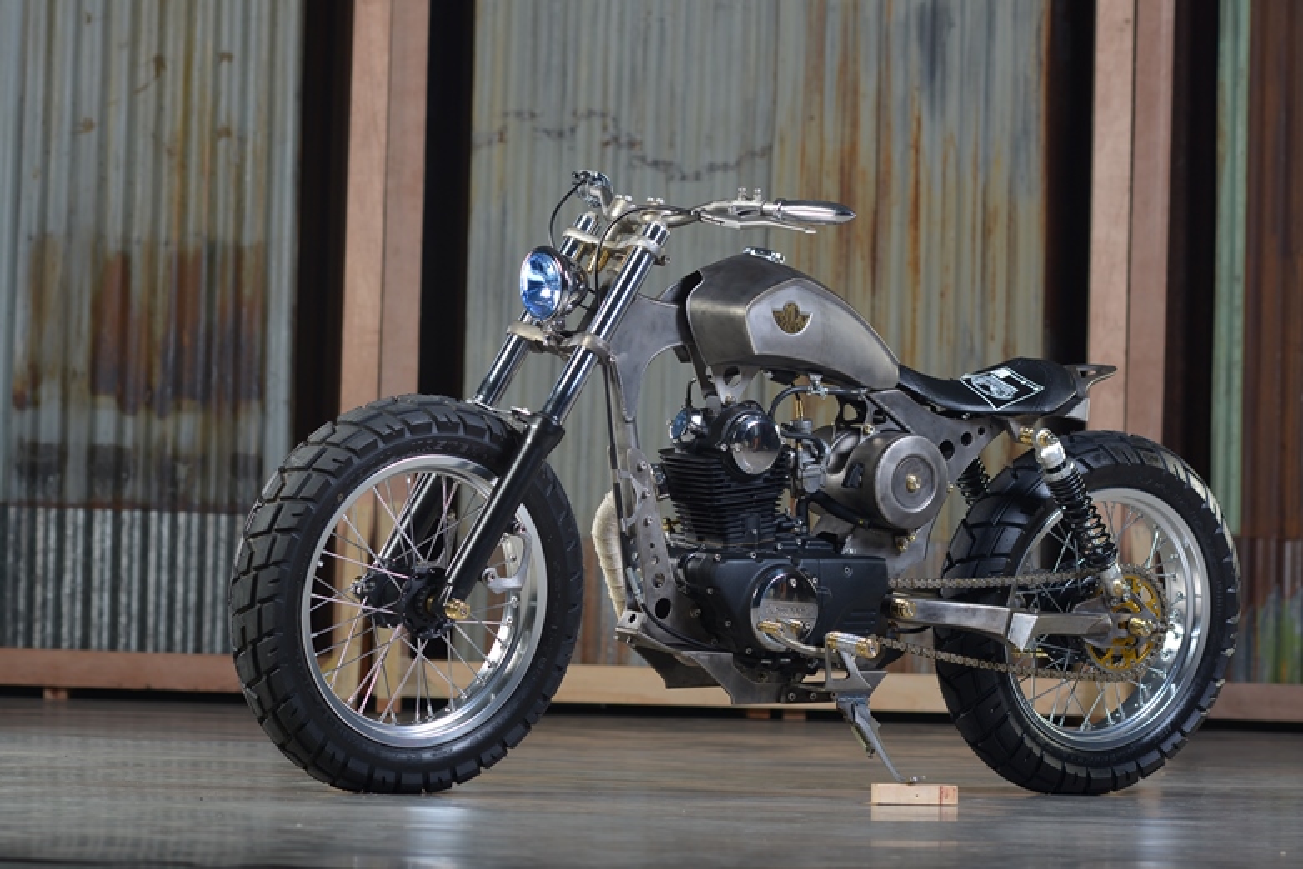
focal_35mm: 135
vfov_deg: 10.2
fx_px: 4888
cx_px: 652
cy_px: 434
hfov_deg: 15.2
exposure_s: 1/160
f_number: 6.3
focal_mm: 135
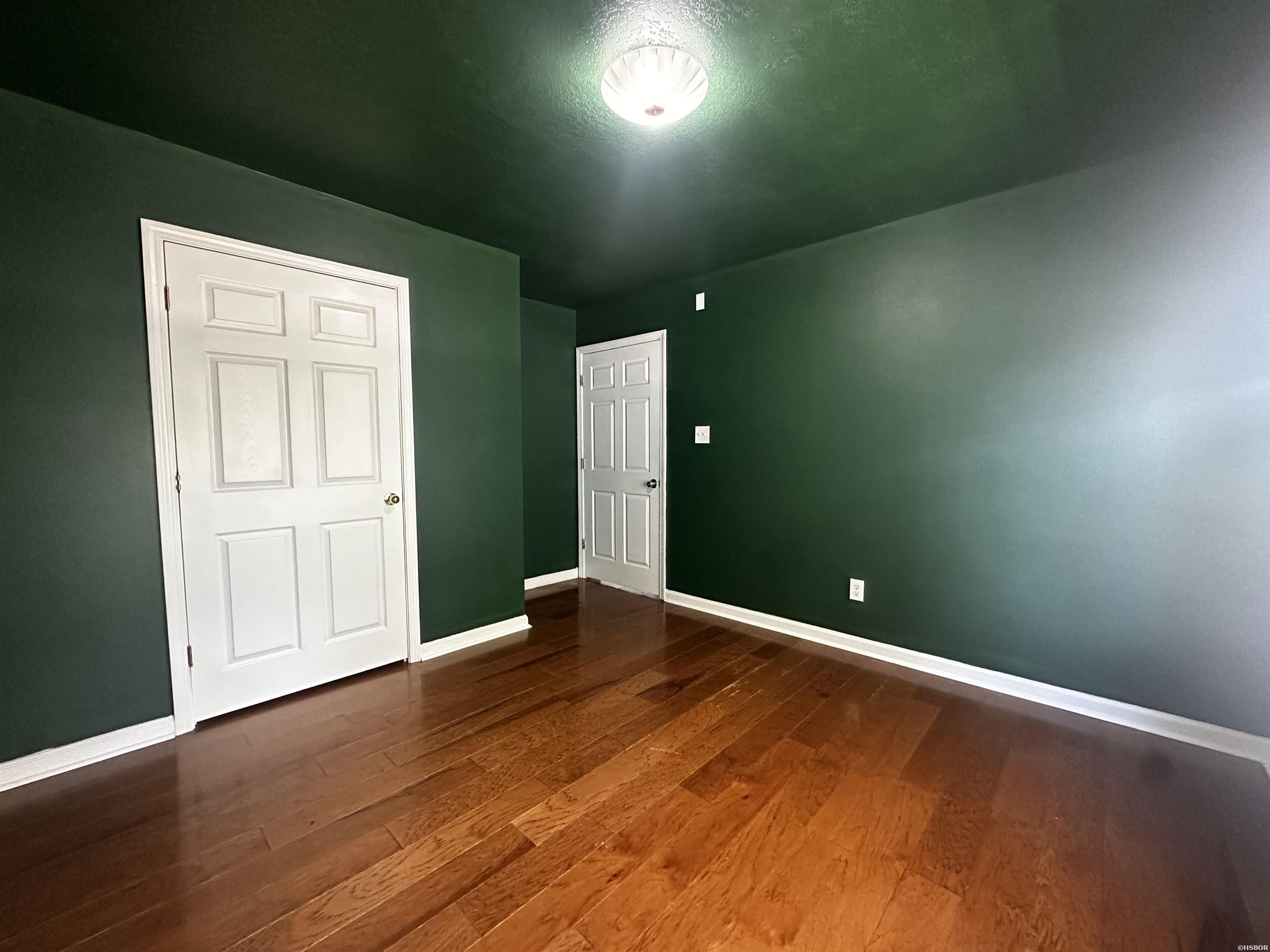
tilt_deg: -2.6
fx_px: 514
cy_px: 476
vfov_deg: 85.7
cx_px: 635
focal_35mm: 14
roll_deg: +0.3
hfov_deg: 102.1
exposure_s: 1/60
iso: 1000
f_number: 2.2
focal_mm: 2.22
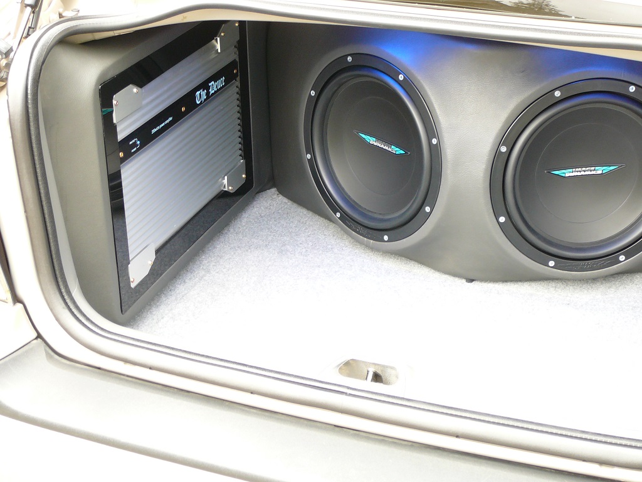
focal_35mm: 61
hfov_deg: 31.7
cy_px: 241
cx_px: 321
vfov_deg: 24.0
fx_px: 1131
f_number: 3.6
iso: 100
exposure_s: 1/13
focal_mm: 9.1
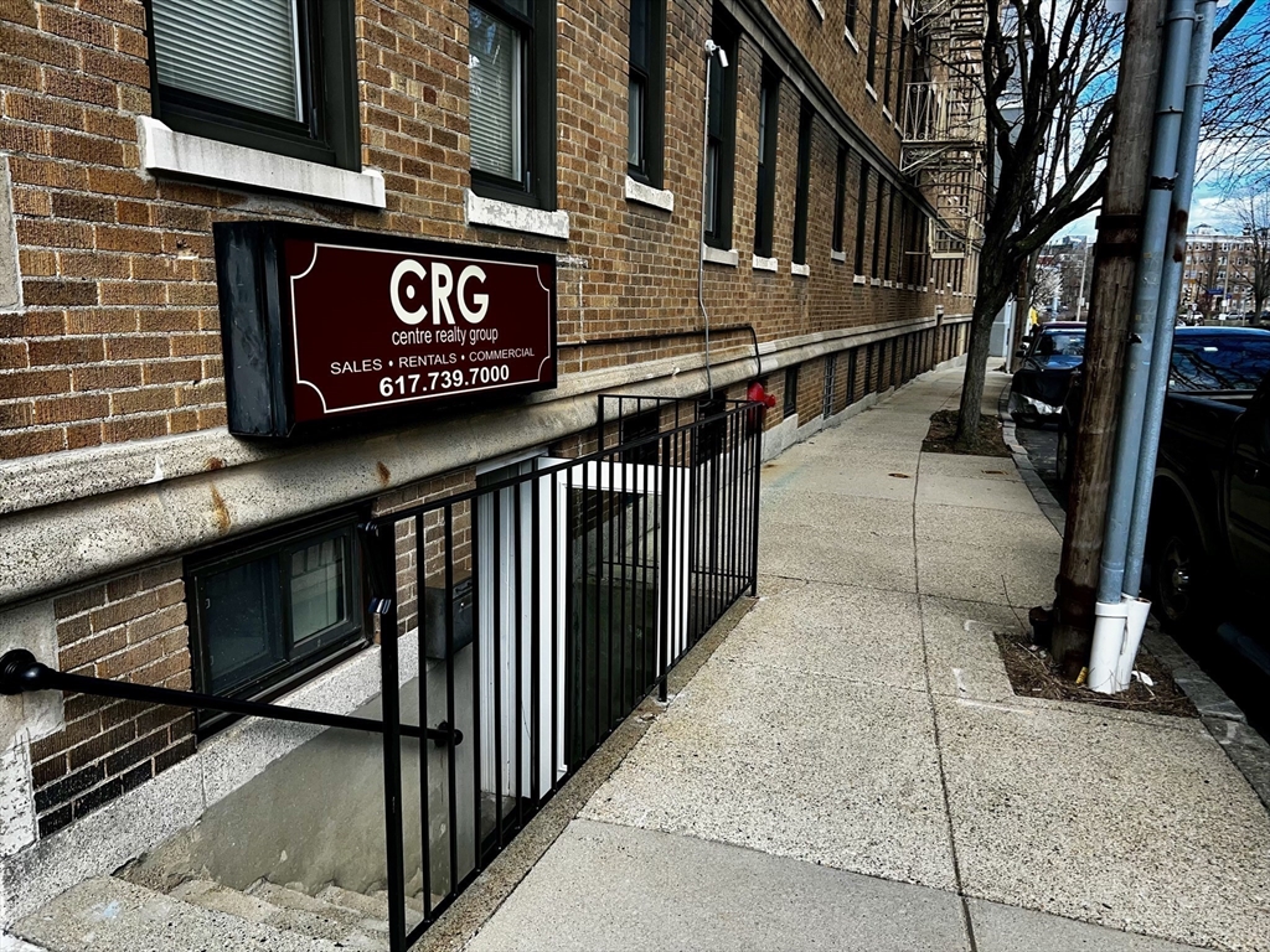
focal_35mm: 26
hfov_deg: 67.3
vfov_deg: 53.1
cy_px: 476
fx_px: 954
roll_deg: +1.3
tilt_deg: -10.8
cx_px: 635
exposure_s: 1/2404
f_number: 1.5
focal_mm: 5.7
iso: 32
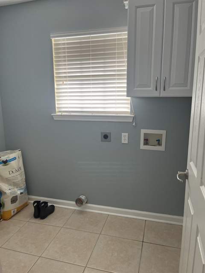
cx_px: 102
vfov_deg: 67.3
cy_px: 136
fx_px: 205
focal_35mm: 26
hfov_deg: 53.1
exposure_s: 1/120
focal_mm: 5.1
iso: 125
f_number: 1.6
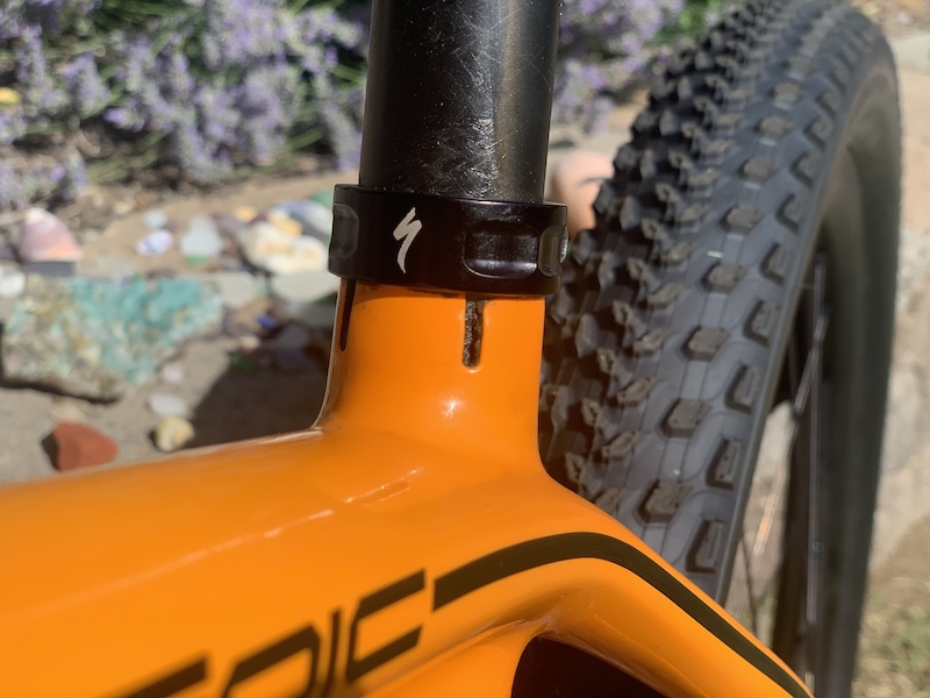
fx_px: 1397
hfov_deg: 36.8
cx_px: 465
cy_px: 349
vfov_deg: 28.0
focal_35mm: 52
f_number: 2.4
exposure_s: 1/1089
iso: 16
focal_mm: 6
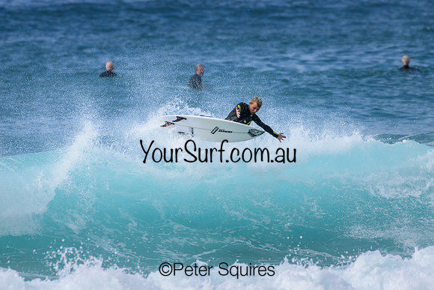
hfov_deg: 2.3
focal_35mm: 900
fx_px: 10852
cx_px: 217
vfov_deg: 1.5
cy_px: 145
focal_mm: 900
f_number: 11
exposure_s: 1/2000
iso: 800
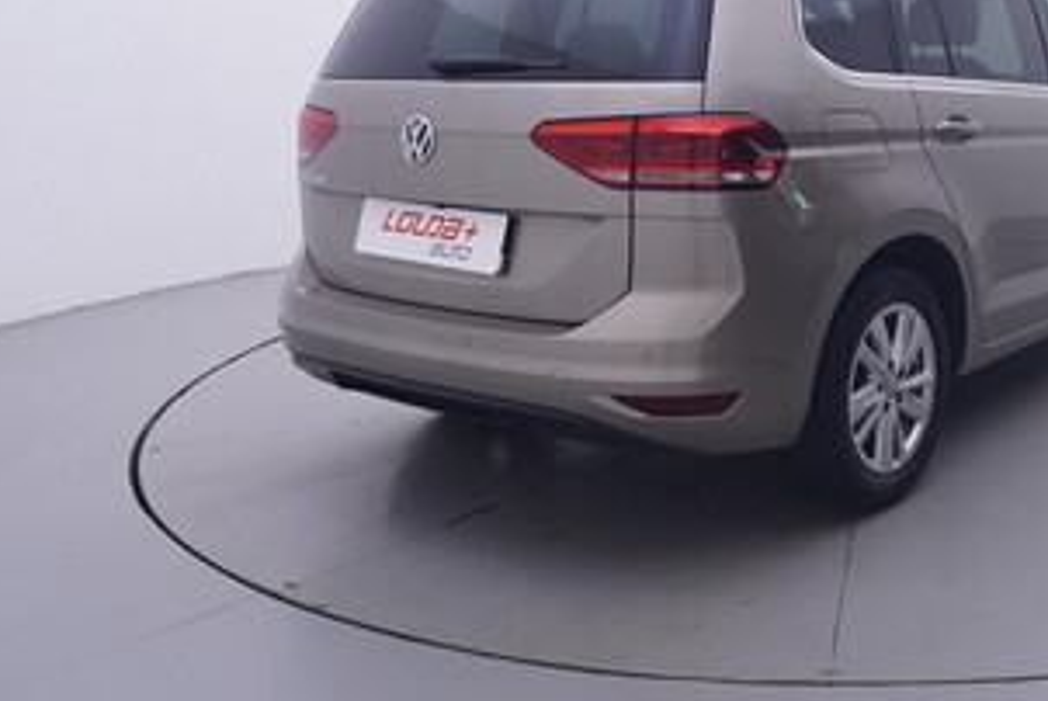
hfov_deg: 44.2
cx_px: 897
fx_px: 1192
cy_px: 123
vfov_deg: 31.8
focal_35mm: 41
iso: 200
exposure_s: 1/80
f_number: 5
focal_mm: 15
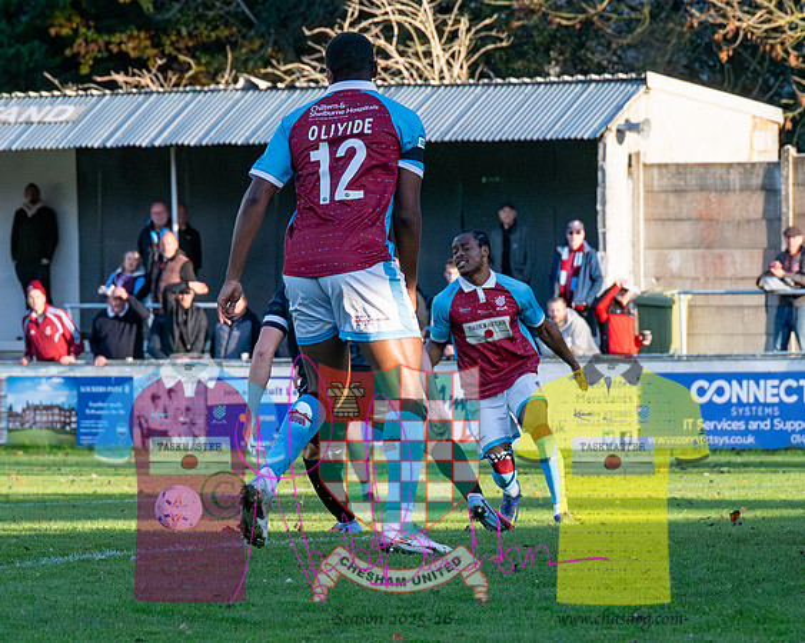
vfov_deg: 6.0
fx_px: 6138
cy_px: 327
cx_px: 293
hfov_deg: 7.5
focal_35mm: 258
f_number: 4
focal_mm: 76
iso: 400
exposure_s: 1/4000
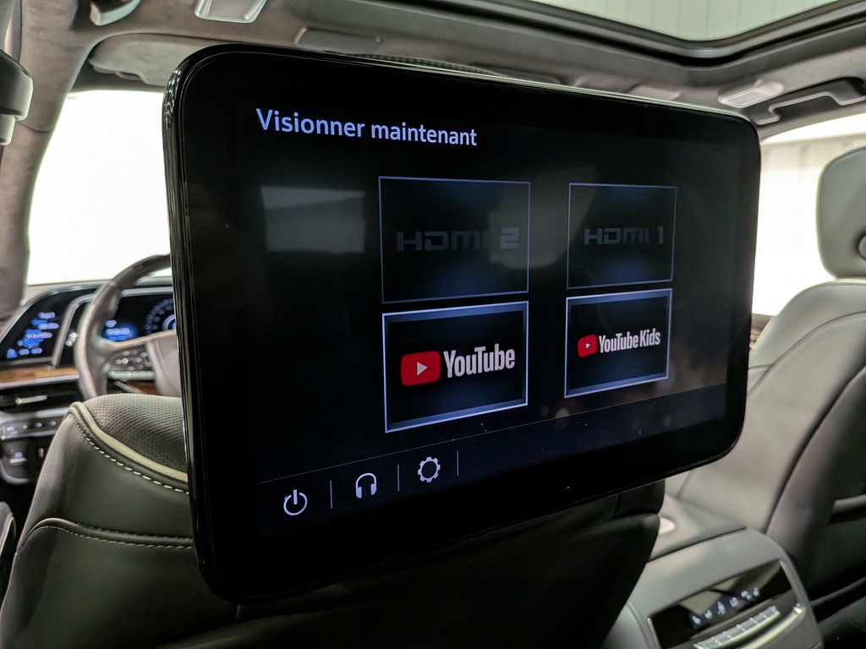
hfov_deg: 71.6
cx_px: 433
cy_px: 324
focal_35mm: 24
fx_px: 600
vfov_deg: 56.8
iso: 200
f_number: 1.7
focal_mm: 4.53
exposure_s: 1/40
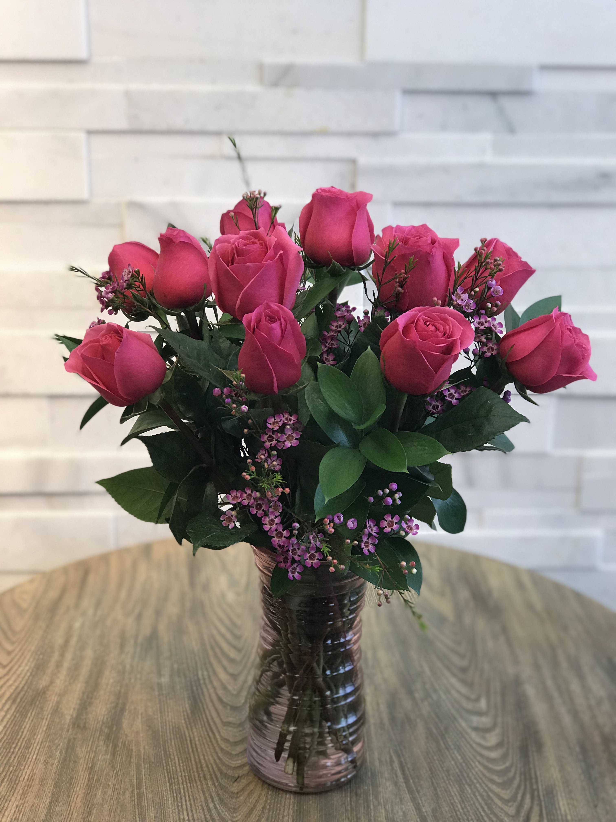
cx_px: 308
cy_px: 411
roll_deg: -0.4
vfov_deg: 33.8
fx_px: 1352
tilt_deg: -18.3
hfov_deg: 25.7
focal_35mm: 57
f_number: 2.8
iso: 50
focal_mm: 6.6
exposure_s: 1/60
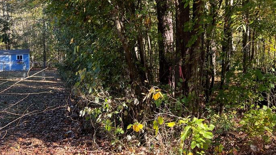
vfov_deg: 28.0
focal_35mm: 42
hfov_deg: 47.7
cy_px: 46
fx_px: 307
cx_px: 180
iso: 50
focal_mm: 5.7
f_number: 1.5
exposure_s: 1/209
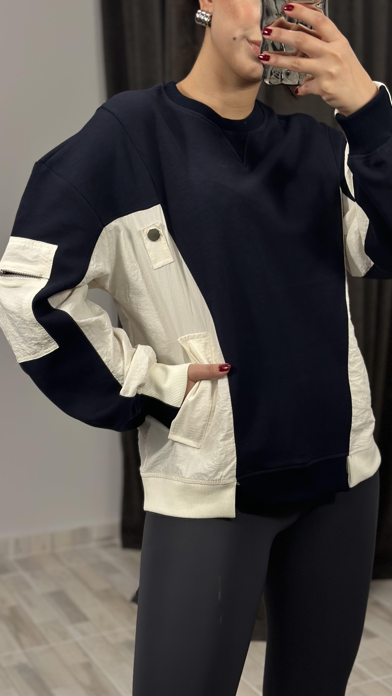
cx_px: 216
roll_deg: +3.5
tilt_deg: -29.3
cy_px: 313
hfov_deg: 20.7
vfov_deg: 36.0
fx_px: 1072
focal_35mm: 58
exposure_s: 1/100
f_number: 1.78
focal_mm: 6.86
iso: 160
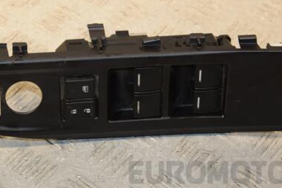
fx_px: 980
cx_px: 115
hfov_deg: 16.4
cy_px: 72
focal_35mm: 125
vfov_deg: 11.0
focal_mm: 52
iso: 800
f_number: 5.6
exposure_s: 1/200
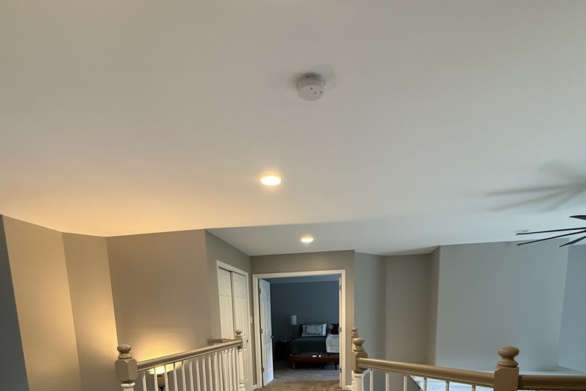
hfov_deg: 84.0
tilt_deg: -7.2
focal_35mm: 20
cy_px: 369
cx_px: 291
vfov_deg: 52.4
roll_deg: +2.7
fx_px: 326
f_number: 2.2
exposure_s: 1/60
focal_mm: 2.22
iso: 400
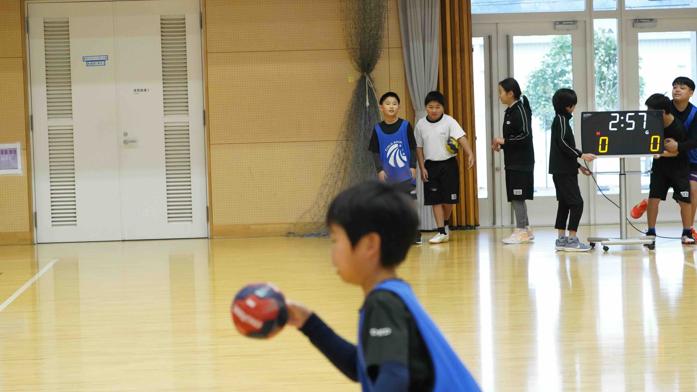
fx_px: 2144
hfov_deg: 18.5
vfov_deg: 10.4
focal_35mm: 116
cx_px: 362
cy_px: 244
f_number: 5.6
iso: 8000
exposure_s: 1/500
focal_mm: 100
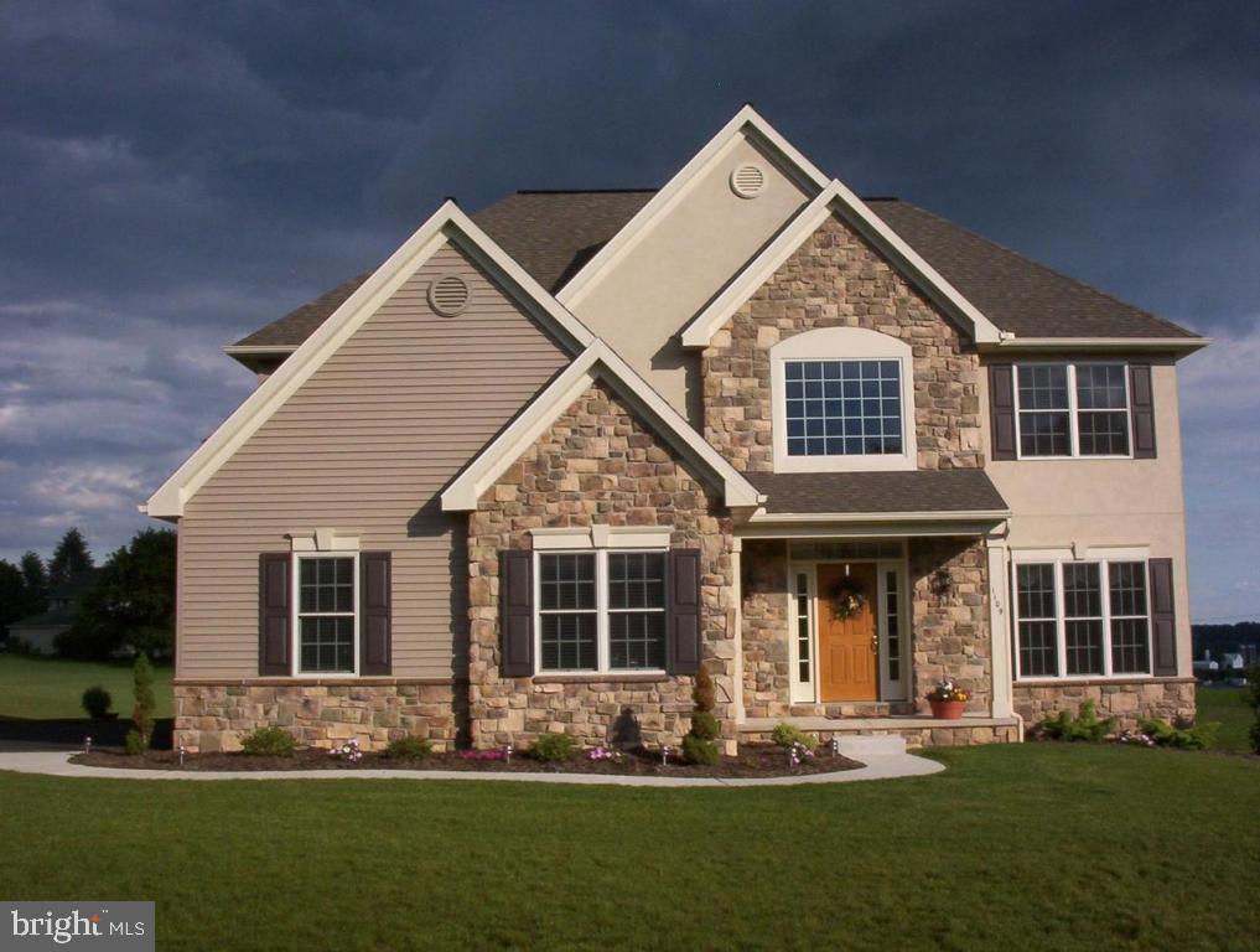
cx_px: 630
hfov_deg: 47.8
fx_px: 1423
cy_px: 476
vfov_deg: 37.0
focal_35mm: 39
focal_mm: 6
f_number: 8
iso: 100
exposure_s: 1/208
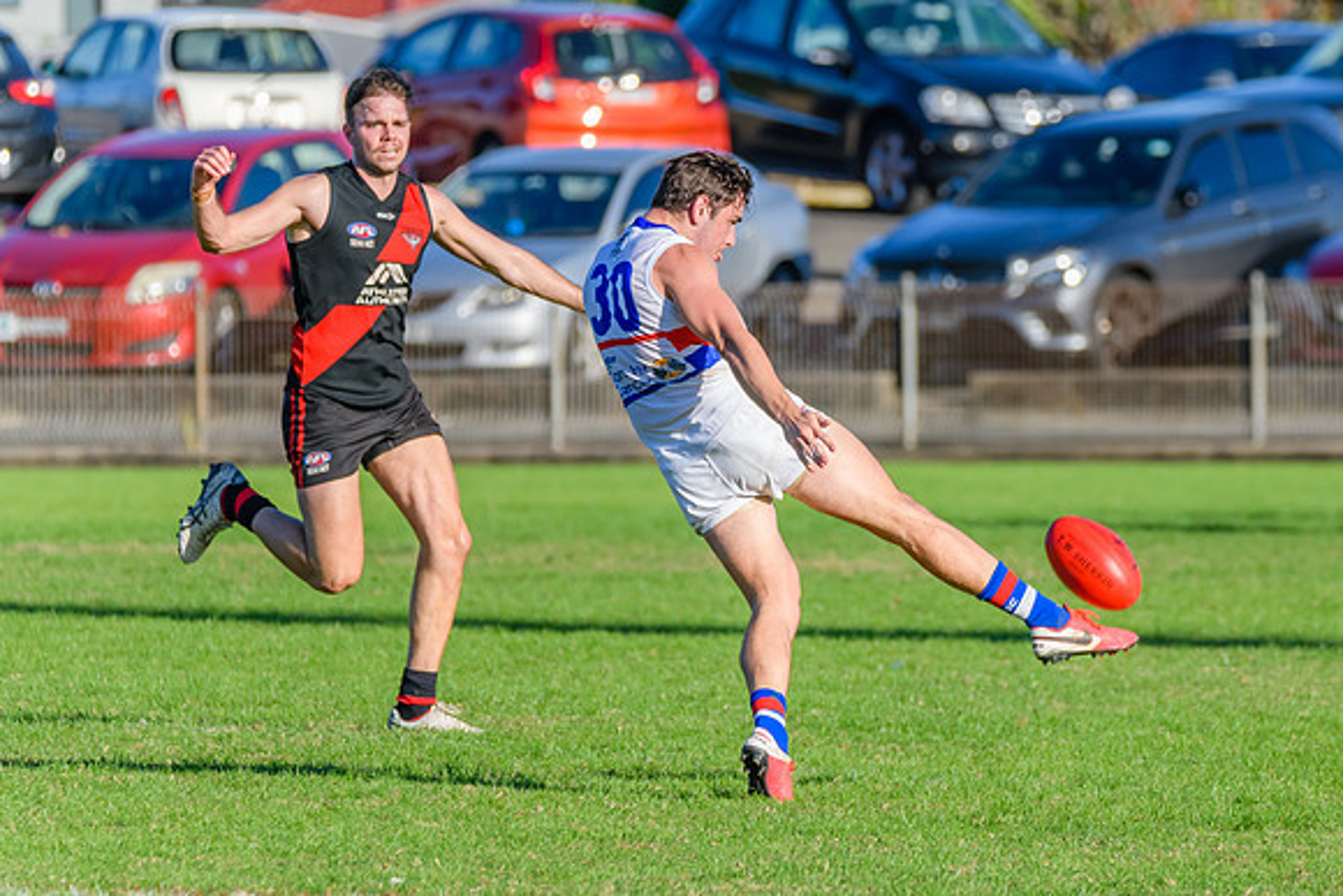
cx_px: 888
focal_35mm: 529
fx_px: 19739
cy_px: 496
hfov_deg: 3.9
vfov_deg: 2.6
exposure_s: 1/2000
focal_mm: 350
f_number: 6.3
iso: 800
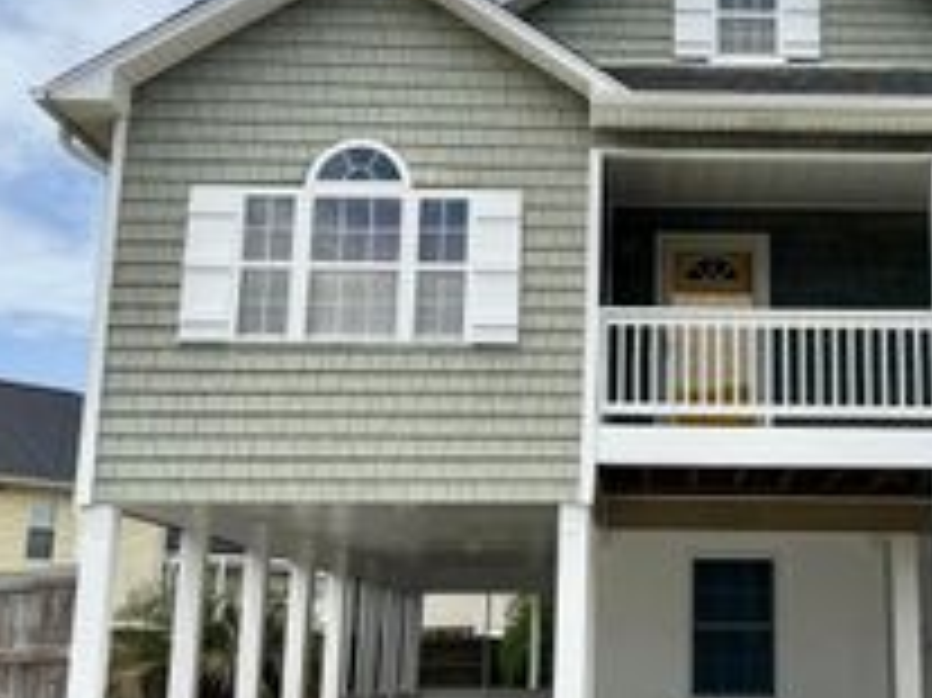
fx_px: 1561
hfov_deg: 32.6
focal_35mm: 58
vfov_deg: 25.1
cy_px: 268
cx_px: 707
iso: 80
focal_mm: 6.76
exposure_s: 1/10417
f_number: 1.78
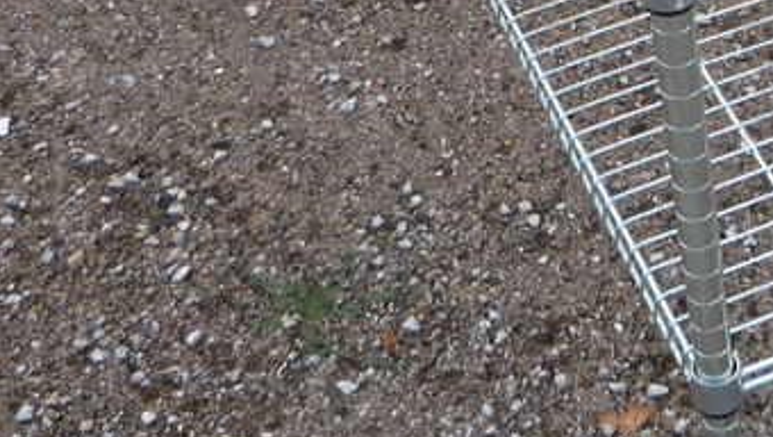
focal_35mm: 96
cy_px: -209
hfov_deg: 21.3
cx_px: 805
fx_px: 1970
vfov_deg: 12.1
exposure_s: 1/80
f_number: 3.3
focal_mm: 5.2
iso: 100
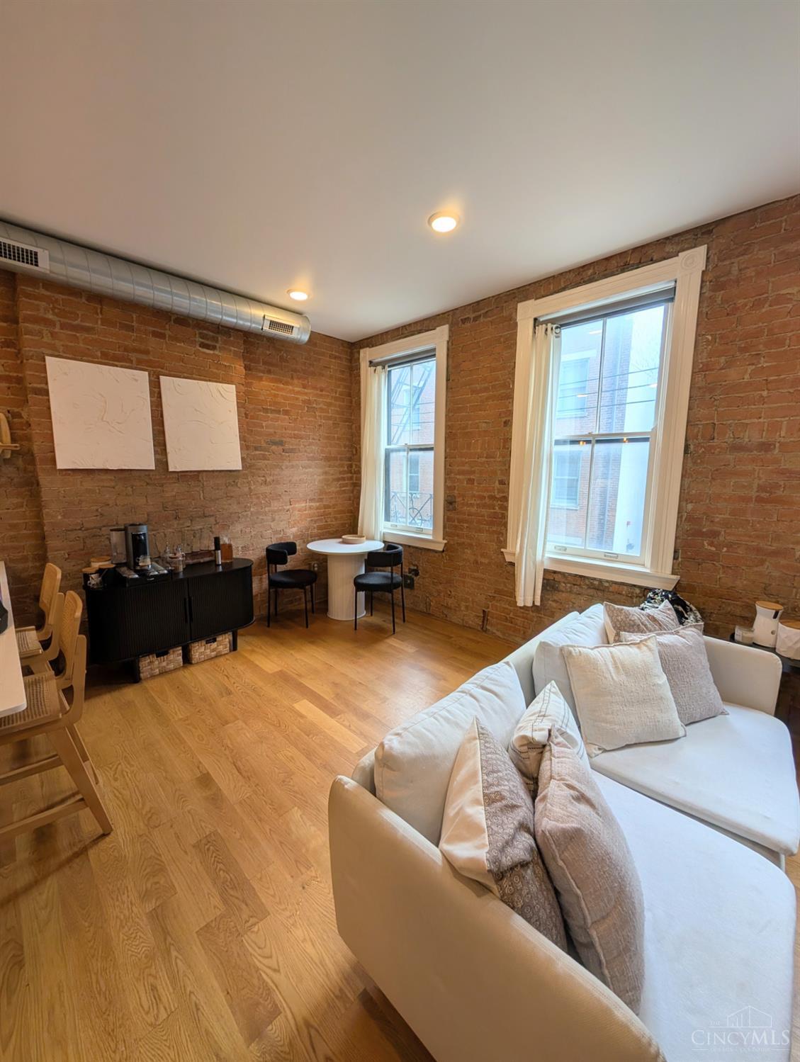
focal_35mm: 12
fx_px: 369
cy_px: 531
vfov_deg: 110.4
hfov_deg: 94.7
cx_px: 400
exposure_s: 1/145
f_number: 1.7
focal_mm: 2.02
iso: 52
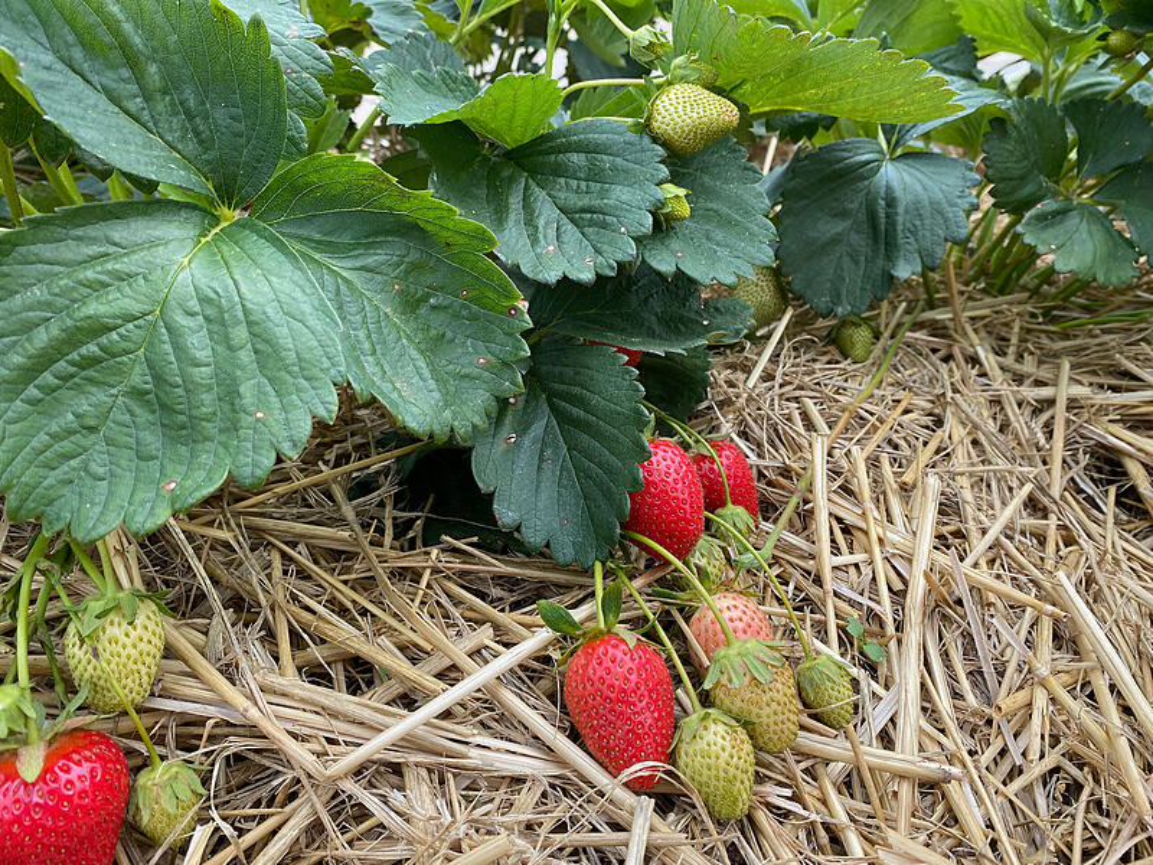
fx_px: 866
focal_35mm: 26
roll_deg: -1.1
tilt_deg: -24.2
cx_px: 576
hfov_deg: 67.3
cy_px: 432
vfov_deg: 53.1
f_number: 1.8
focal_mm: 4.25
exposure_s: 1/522
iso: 32
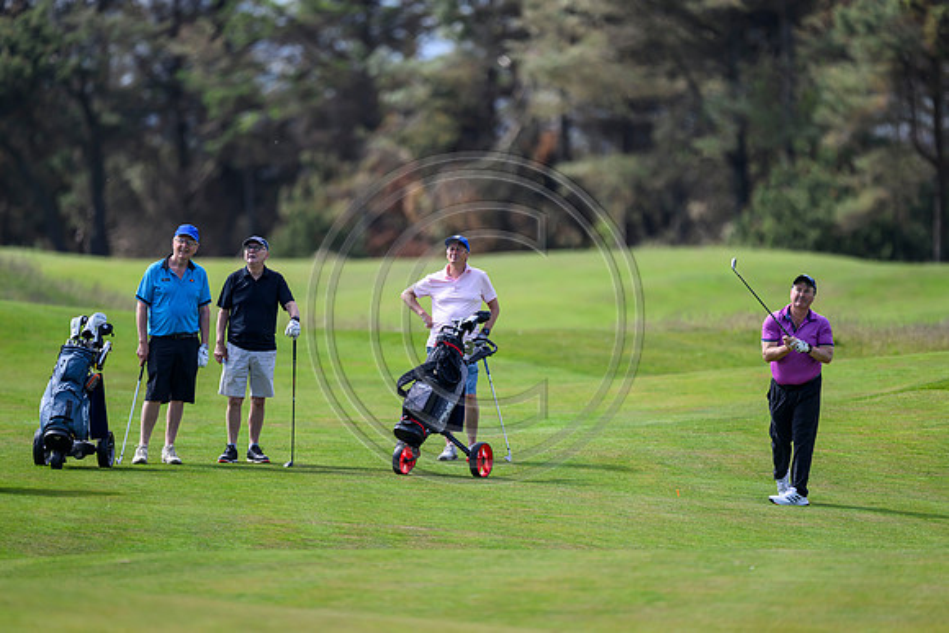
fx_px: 14765
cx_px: 474
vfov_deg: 2.5
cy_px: 316
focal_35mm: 560
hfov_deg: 3.7
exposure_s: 1/2500
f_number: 4
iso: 500
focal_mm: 560
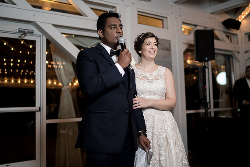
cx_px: 123
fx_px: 278
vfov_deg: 33.4
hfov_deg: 48.4
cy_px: 72
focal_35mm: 40
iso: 250
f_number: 1.4
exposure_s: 1/200
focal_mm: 35
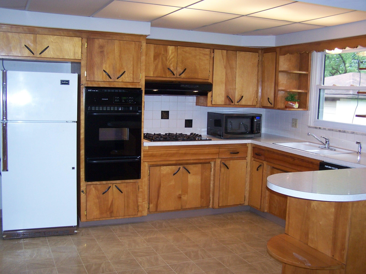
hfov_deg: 49.0
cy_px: 137
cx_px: 183
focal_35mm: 38
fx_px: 402
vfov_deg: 37.7
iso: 140
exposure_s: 1/60
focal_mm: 6.3
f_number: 2.8
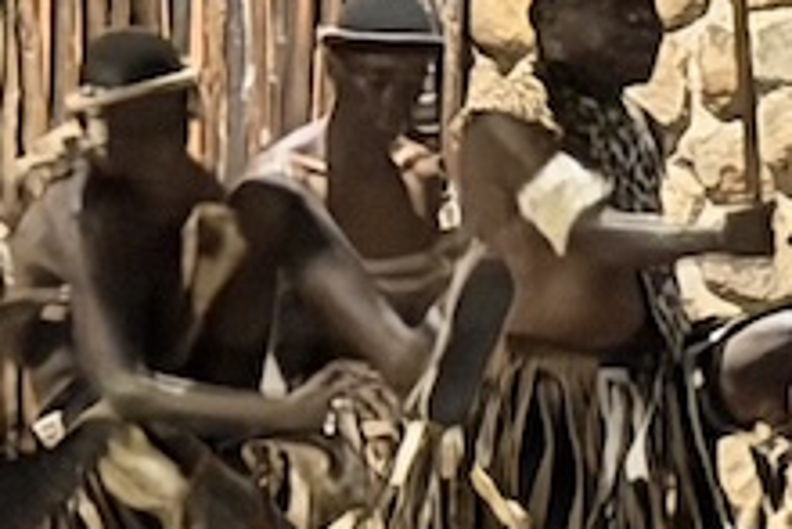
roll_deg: -0.1
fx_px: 7485
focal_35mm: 340
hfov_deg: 5.9
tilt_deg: -0.9
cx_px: -626
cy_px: 477
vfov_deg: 4.0
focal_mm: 6.76
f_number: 1.78
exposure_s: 1/20
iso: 640
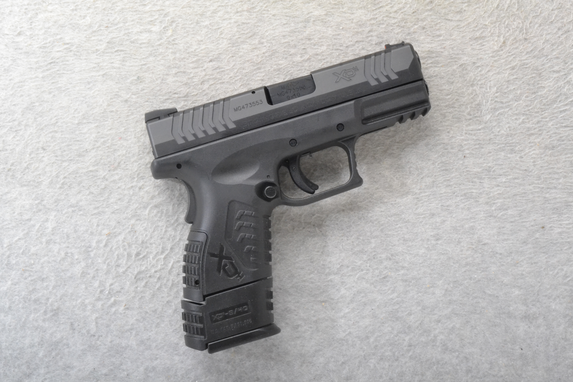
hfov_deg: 37.9
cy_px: 191
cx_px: 286
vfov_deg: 25.8
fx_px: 836
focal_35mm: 52
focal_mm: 35
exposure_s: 1/160
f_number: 20
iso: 3200
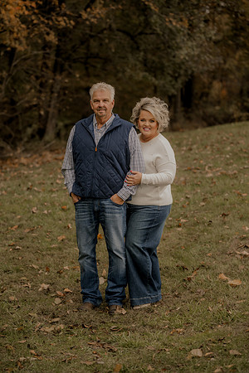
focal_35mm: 102
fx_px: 1058
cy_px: 186
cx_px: 124
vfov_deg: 20.0
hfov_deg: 13.4
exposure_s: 1/125
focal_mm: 102
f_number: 2.8
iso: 250
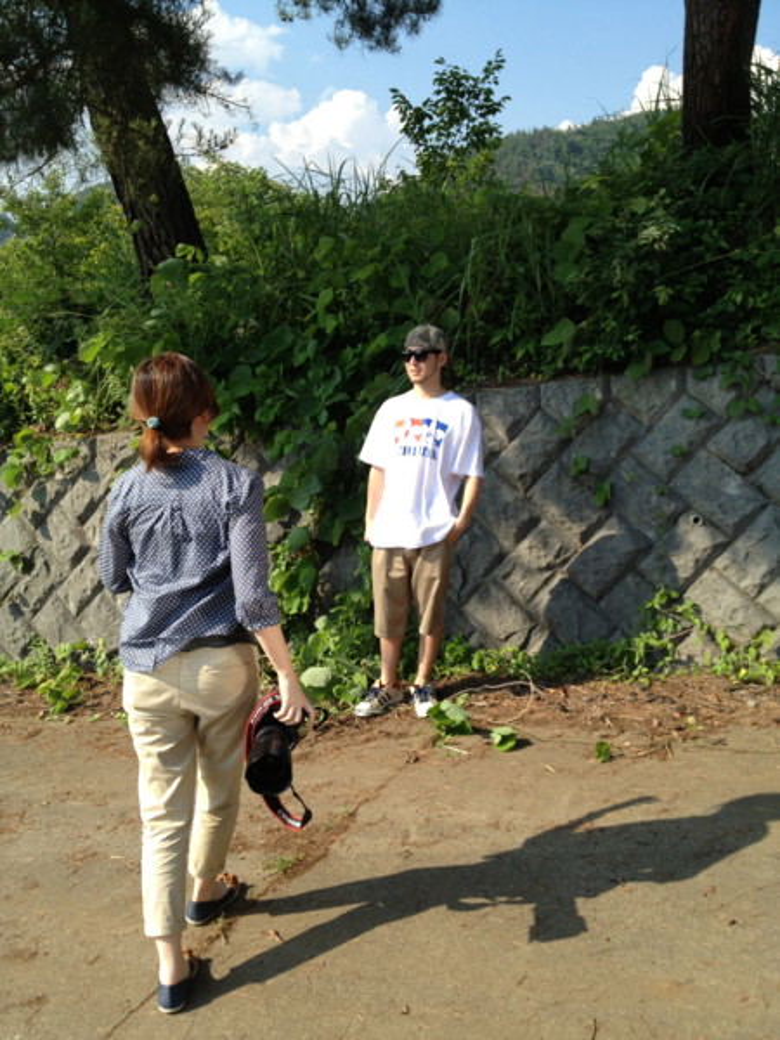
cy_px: 520
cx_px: 390
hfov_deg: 40.7
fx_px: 1052
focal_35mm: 35
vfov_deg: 52.6
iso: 50
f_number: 2.4
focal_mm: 4.28
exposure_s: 1/824
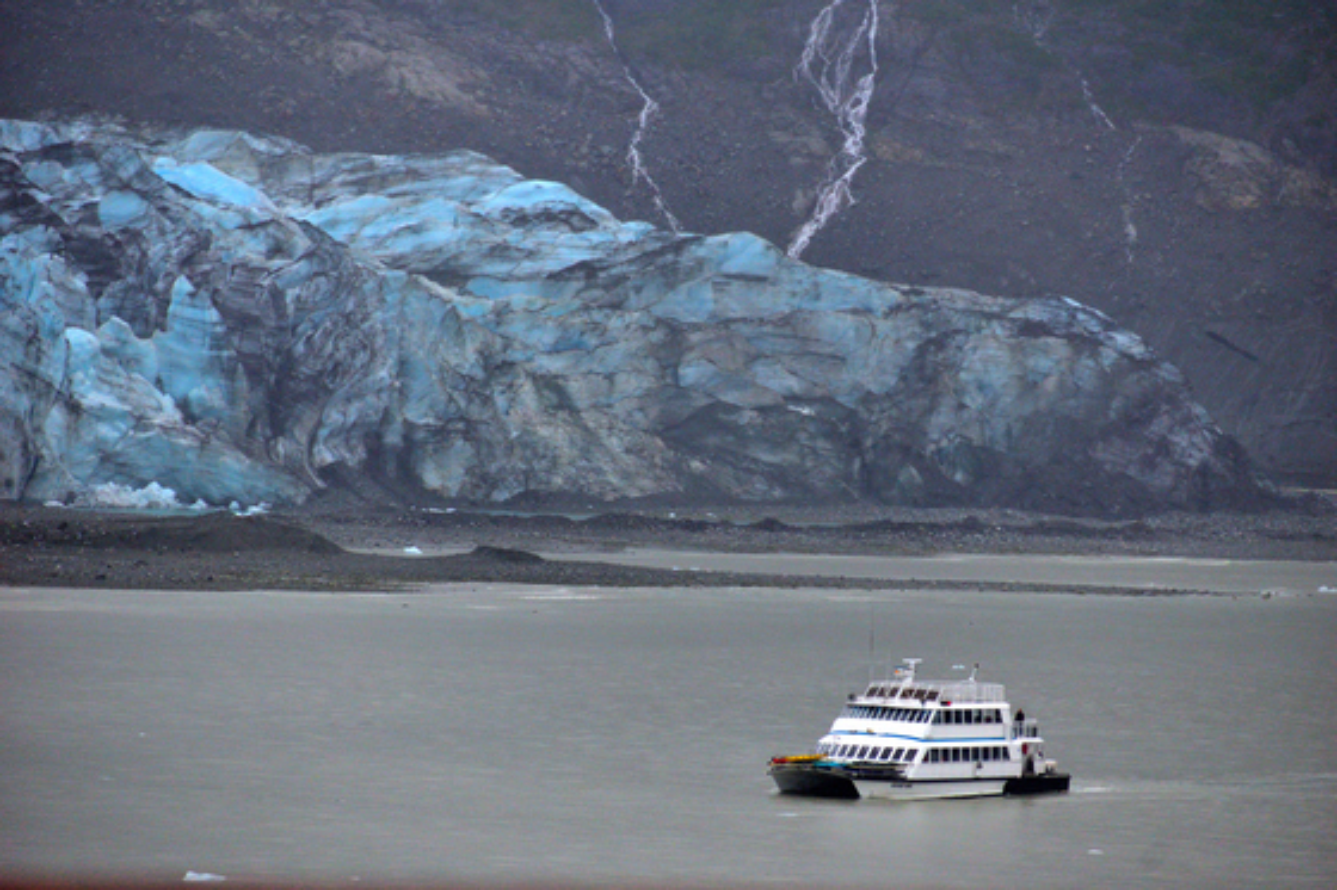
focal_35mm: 240
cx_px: 668
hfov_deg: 8.6
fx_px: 8910
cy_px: 445
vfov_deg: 5.7
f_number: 5
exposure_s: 1/1250
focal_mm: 160
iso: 450
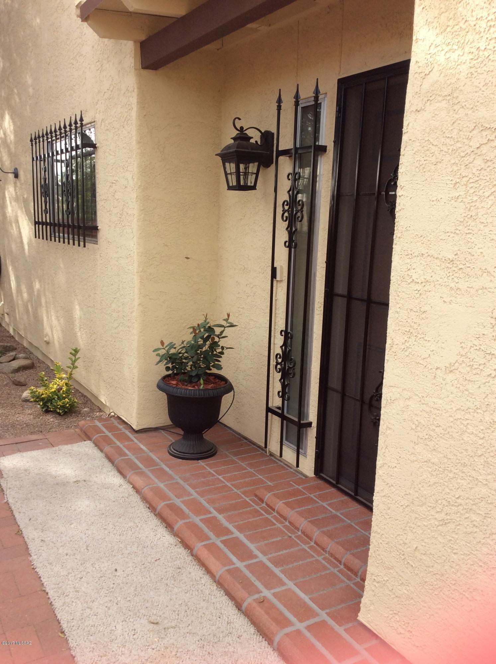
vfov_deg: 56.9
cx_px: 248
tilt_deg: -12.2
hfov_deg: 44.0
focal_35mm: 32
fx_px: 613
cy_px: 332
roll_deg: -1.5
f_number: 2.4
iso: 32
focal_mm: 3.3
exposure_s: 1/362
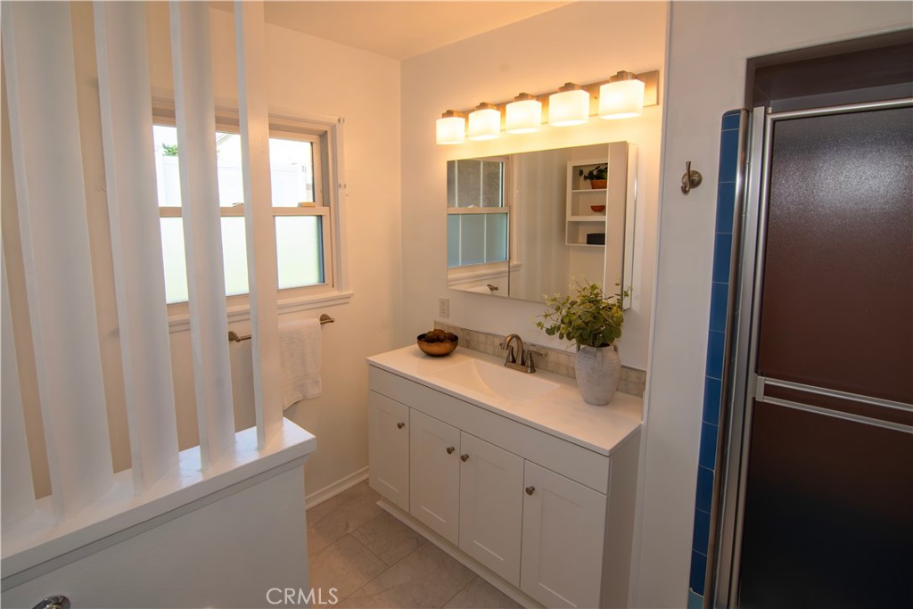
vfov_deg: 72.1
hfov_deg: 95.0
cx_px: 456
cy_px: 304
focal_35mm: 16
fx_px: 418
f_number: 9
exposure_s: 1/100
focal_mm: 11
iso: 640
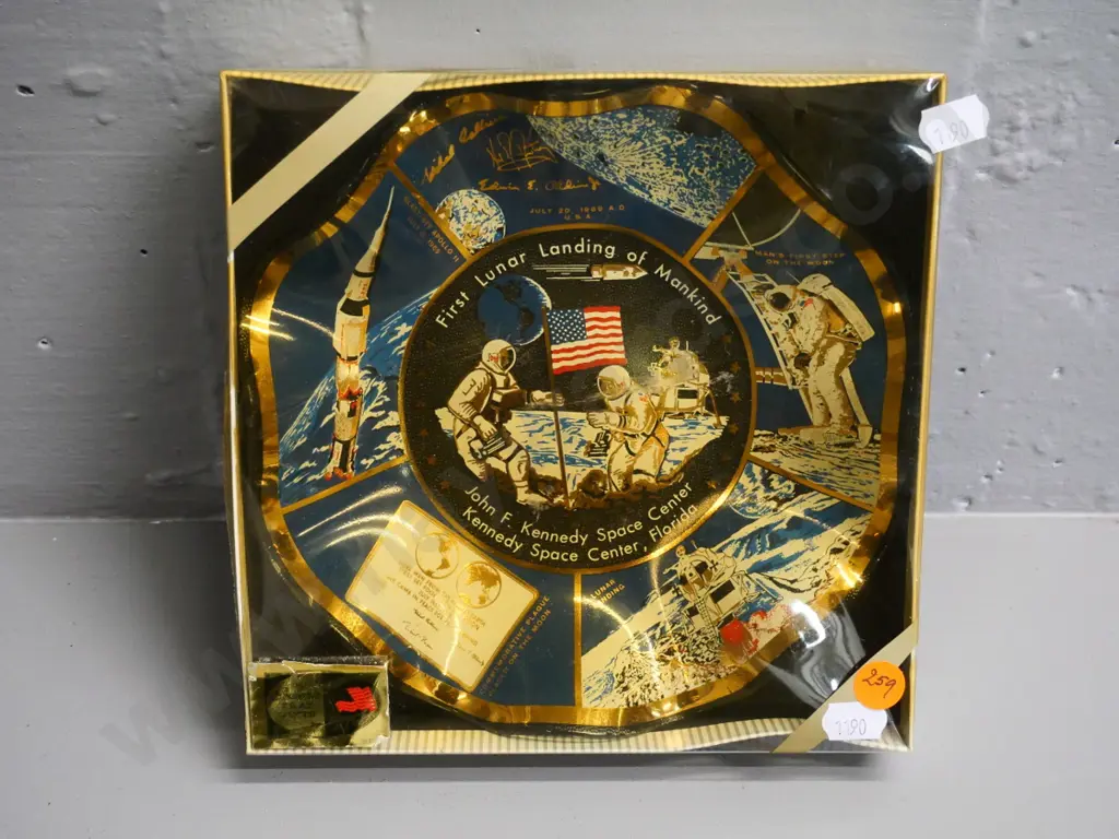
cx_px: 560
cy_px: 420
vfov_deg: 29.1
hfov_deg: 38.2
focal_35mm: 50
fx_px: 1616
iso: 3200
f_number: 5.6
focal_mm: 25
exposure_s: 1/80
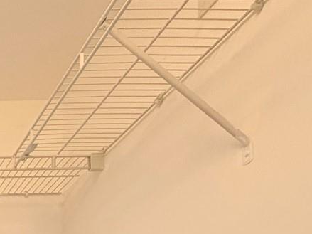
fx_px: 460
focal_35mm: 51
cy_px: 403
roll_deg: +0.9
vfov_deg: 21.1
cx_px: -142
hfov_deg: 27.5
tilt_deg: -2.6
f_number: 2.2
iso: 160
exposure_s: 1/60
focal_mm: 2.22
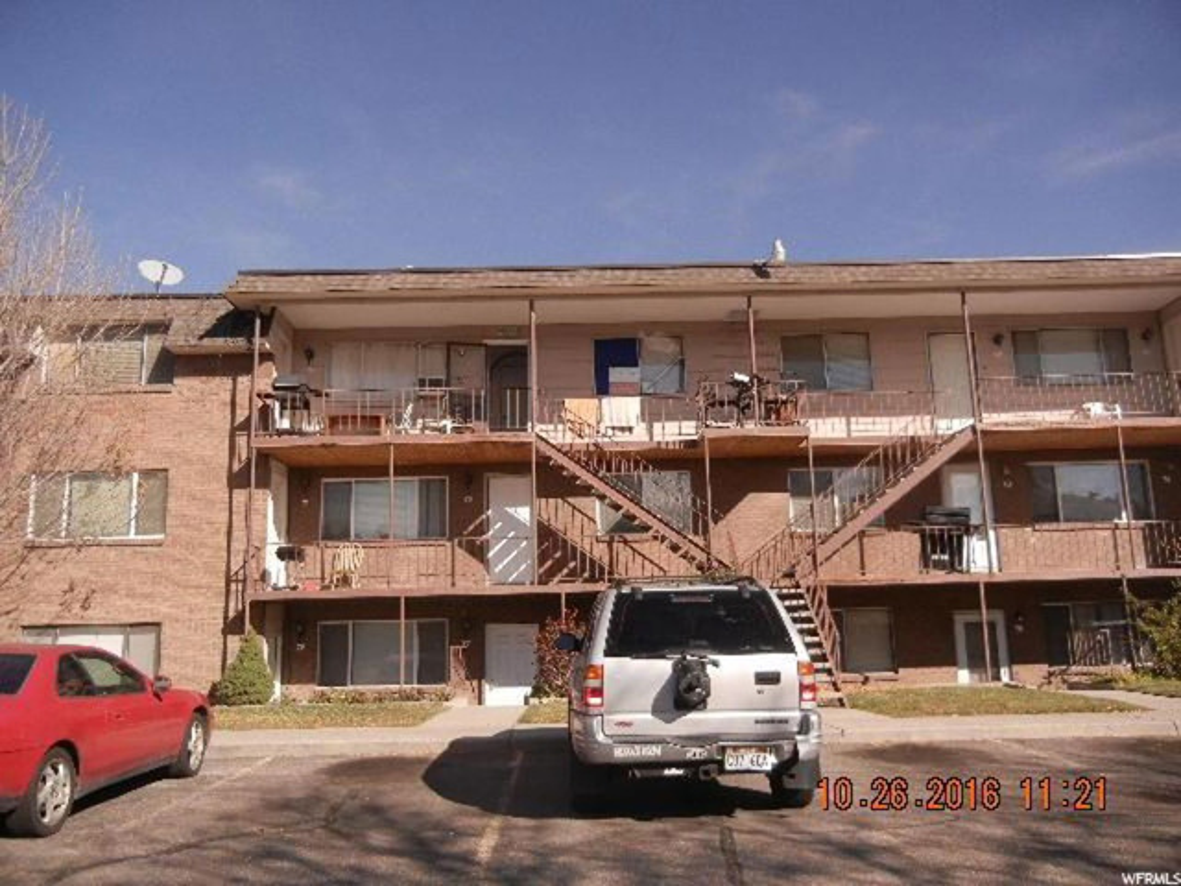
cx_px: 590
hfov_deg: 60.0
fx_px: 1024
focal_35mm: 30
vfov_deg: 46.8
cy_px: 443
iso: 160
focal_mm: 5.4
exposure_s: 1/407
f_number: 7
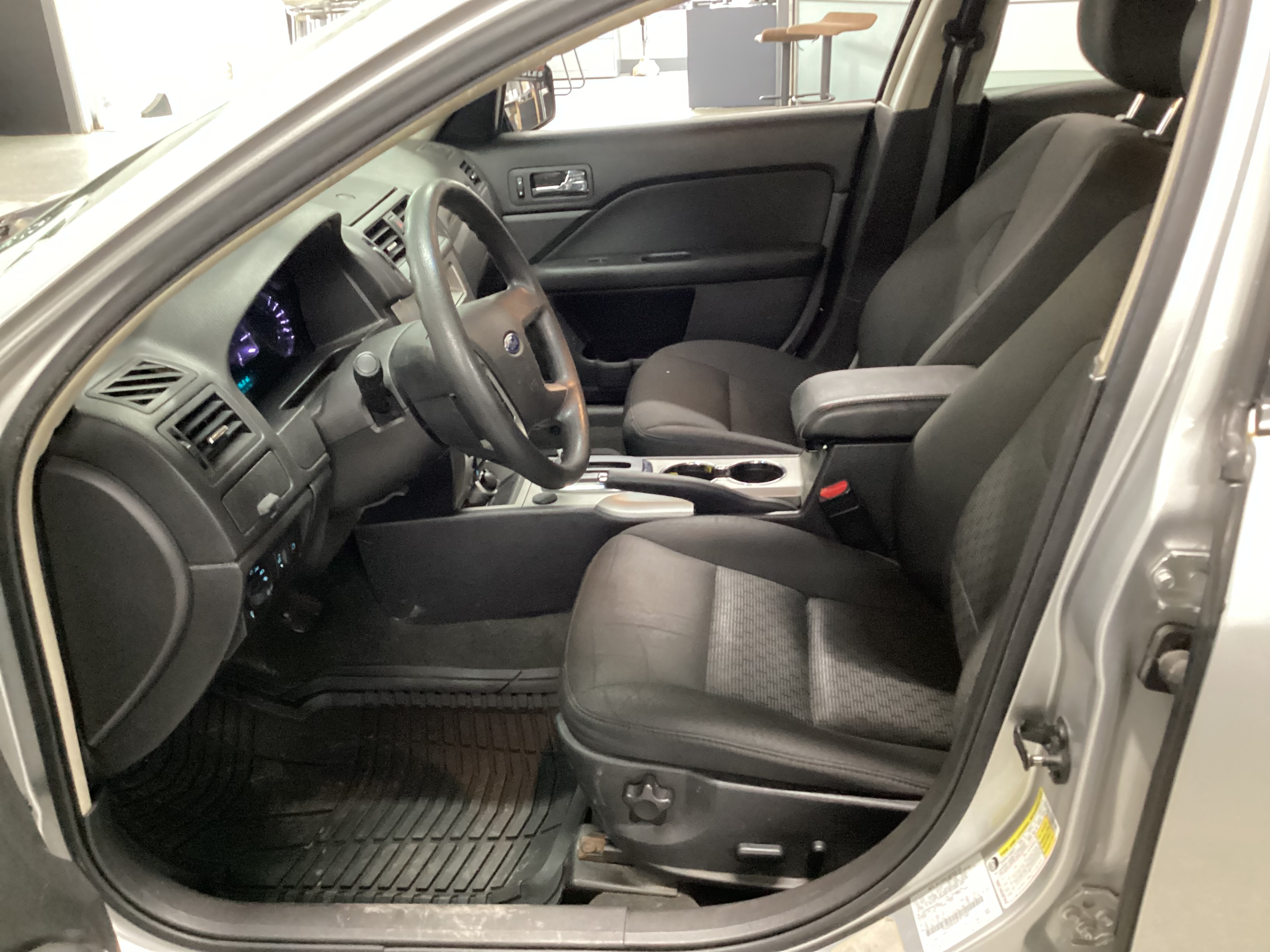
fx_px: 1137
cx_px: 635
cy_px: 476
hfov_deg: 58.4
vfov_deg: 45.4
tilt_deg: -26.5
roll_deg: +1.1
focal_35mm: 31
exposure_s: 1/20
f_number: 2.4
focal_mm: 3.3
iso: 640
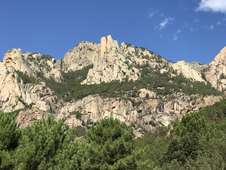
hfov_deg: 33.8
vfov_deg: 25.7
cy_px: 85
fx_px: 372
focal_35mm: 57
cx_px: 113
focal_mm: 6.6
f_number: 2.8
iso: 20
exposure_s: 1/833
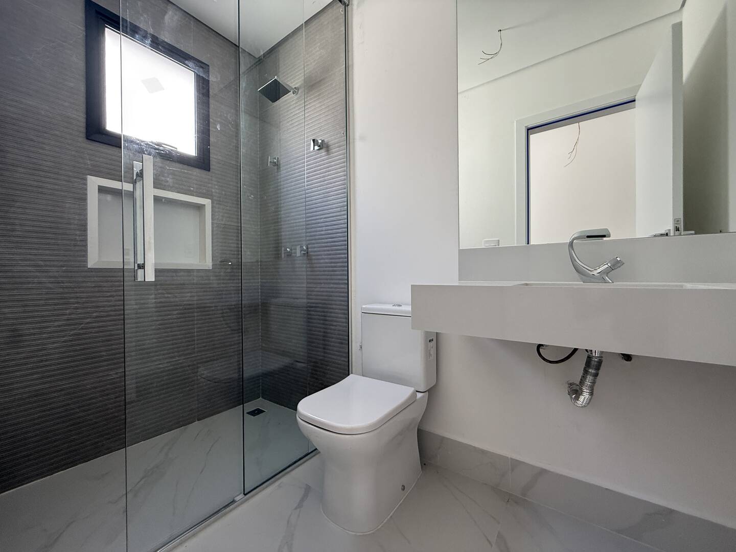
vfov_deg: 85.7
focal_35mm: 14
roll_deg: +0.7
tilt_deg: +1.2
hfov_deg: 102.1
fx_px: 298
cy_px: 276
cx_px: 368
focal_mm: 2.22
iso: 160
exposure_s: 1/99
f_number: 2.2
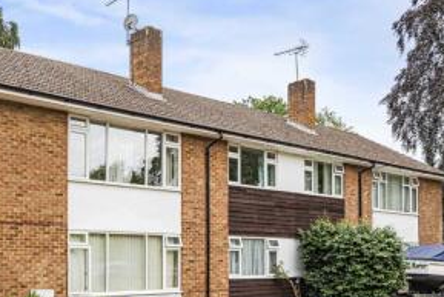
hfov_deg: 40.8
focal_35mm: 46
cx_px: 84
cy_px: 189
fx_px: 568
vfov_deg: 29.1
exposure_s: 1/80
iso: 100
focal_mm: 28
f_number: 10
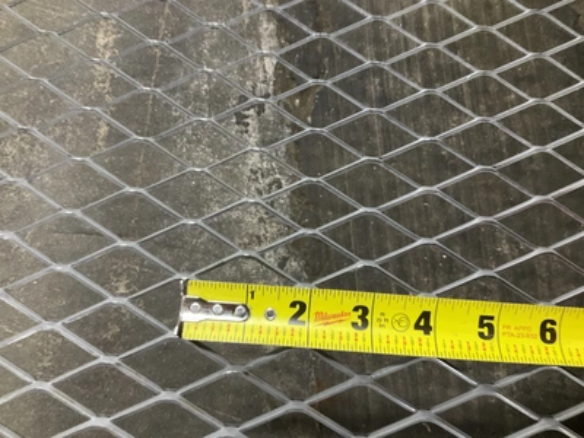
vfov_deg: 48.2
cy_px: 219
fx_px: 489
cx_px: 292
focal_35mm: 29
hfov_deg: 61.7
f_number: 1.8
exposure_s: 1/40
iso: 320
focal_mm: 3
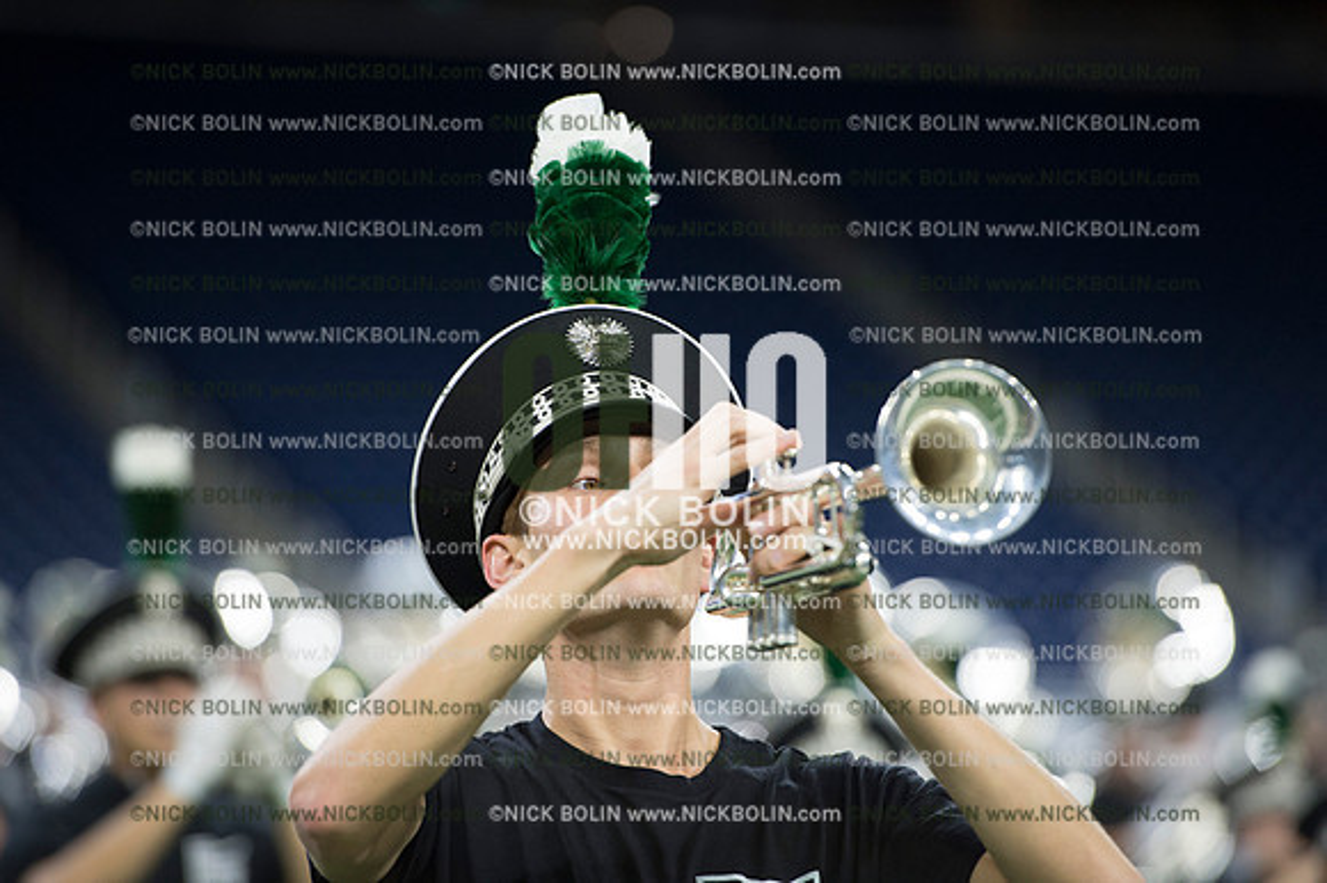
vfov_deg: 6.9
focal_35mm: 200
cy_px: 442
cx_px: 664
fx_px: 7368
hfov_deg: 10.3
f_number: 3.5
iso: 2500
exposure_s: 1/1250
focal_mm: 200
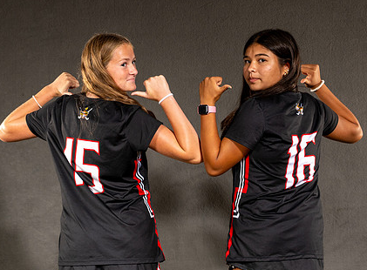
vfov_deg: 10.3
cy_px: 117
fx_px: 1496
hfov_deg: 14.0
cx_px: 207
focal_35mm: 142
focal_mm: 46
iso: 160
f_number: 6.3
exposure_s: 1/100
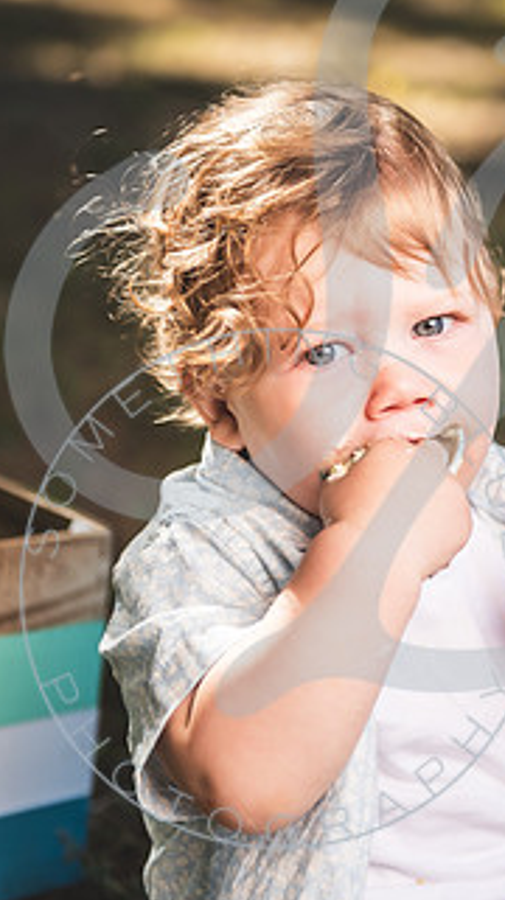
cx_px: 407
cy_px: 376
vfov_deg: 22.0
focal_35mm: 97
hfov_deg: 12.4
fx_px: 2315
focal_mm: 66
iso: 100
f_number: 2.8
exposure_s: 1/800
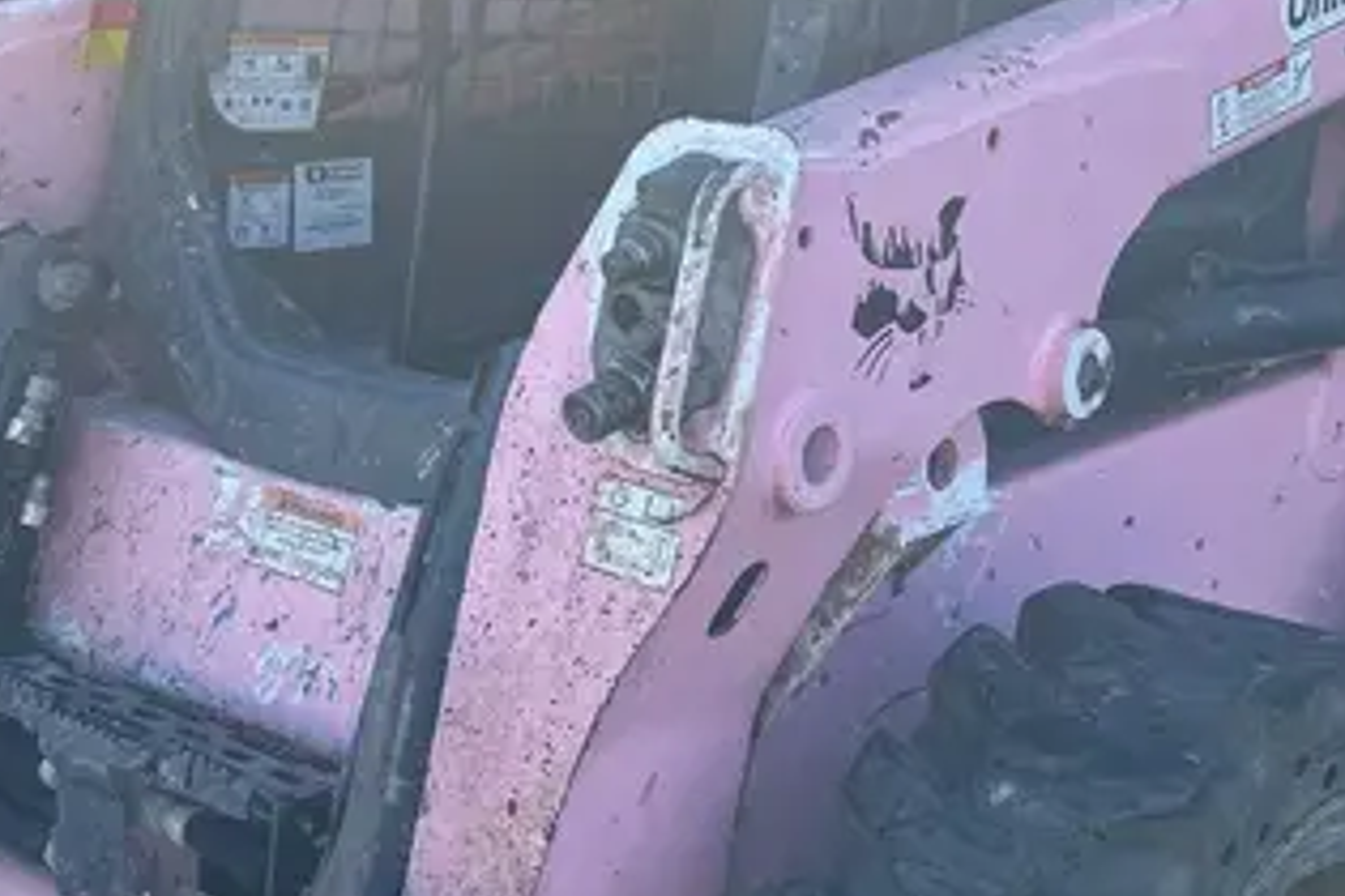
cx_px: 717
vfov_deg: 21.5
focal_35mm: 63
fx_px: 2354
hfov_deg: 31.9
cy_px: 288
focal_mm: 5.7
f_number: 1.5
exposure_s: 1/1597
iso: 50
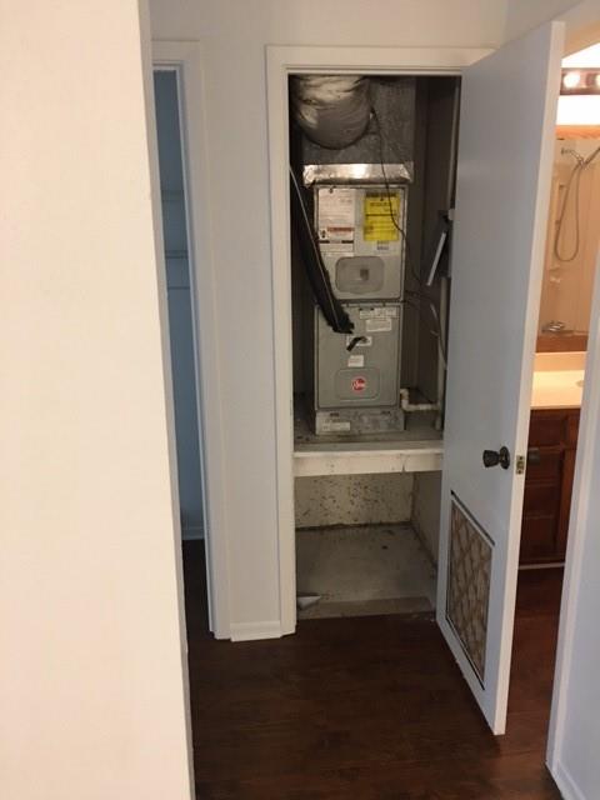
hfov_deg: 48.2
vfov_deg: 61.7
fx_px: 670
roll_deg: +0.2
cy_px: 400
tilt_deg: -16.0
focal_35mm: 29
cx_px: 300
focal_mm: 4.15
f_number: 2.2
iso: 100
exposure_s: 1/15
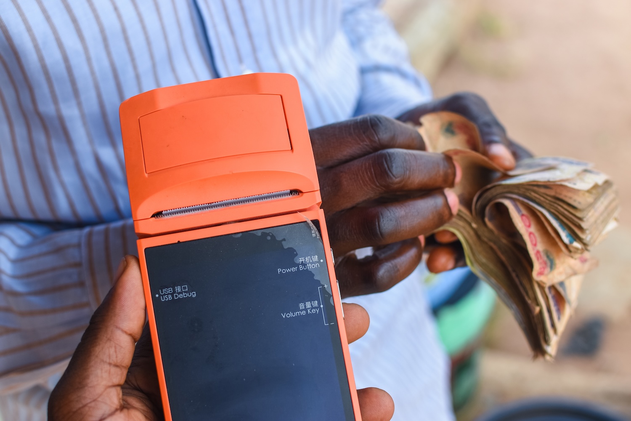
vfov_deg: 25.8
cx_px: 316
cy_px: 210
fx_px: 920
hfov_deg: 37.9
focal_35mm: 52
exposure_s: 1/160
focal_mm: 35
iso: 250
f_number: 3.5
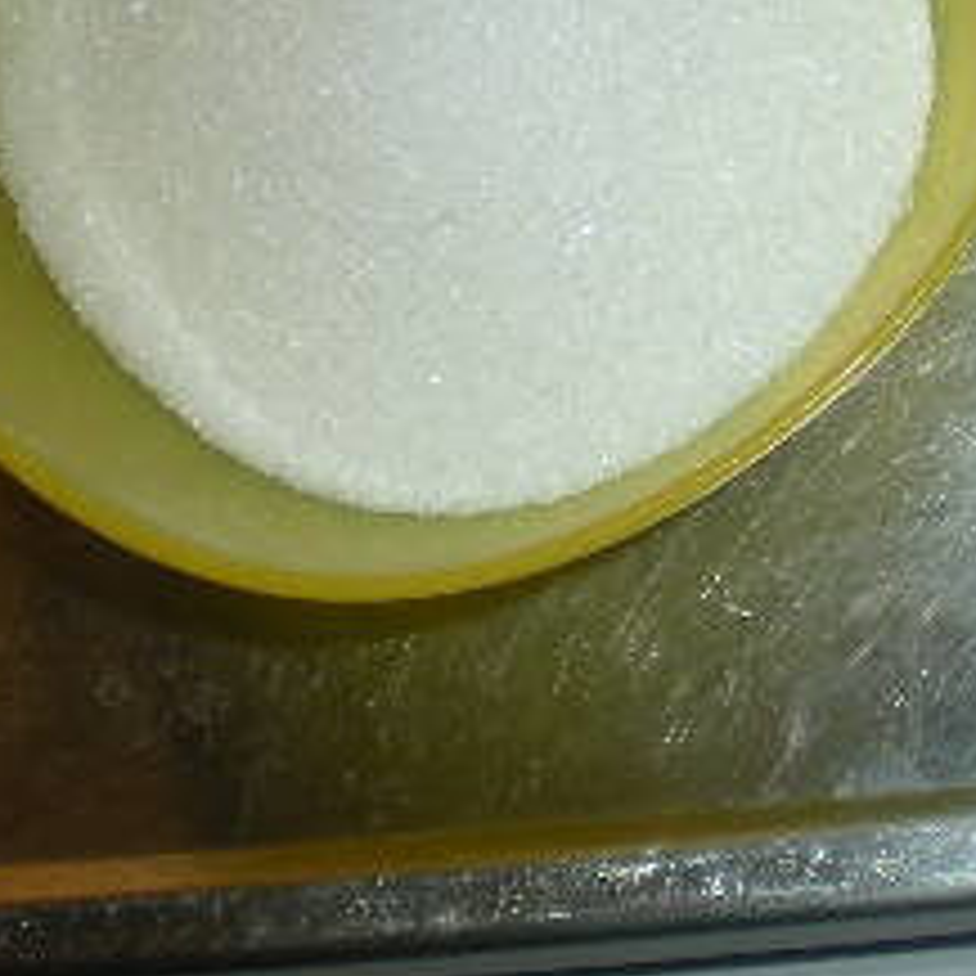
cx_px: 1165
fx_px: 3158
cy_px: -85
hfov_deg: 16.8
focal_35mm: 99
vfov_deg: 17.0
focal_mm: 6.3
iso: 64
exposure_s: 1/60
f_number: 3.1
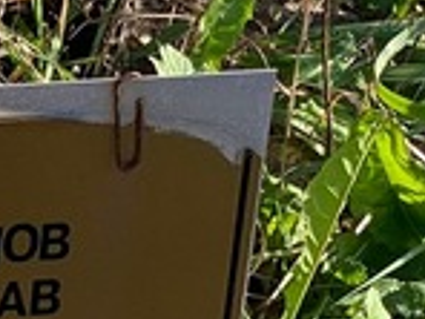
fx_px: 3462
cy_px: 540
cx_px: -75
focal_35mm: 282
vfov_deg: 5.2
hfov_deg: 7.0
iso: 20
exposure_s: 1/393
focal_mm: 6
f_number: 2
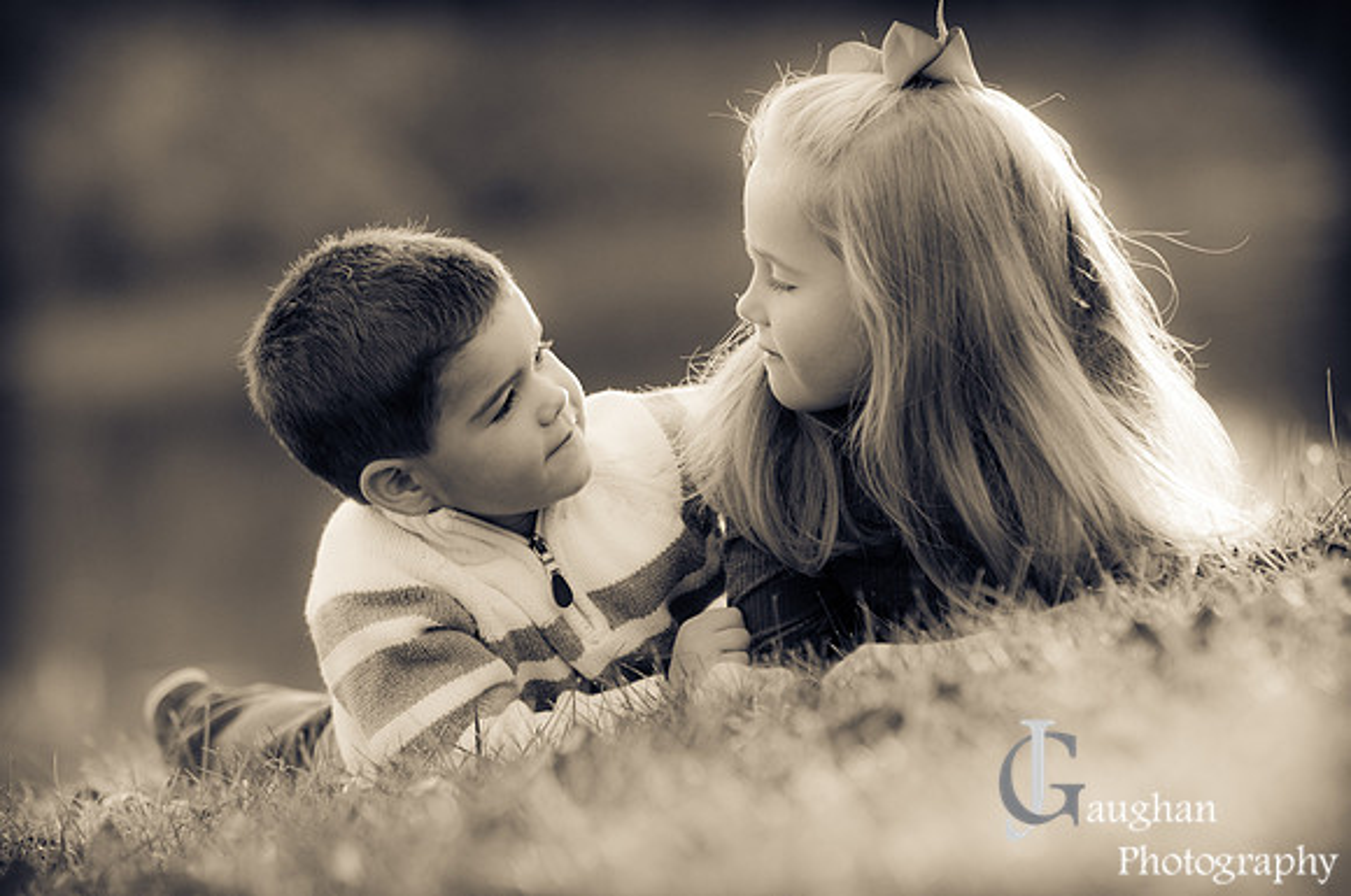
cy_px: 448
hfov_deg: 8.6
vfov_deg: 5.7
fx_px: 8994
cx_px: 676
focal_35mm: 240
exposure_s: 1/250
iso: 400
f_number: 3.2
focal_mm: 160
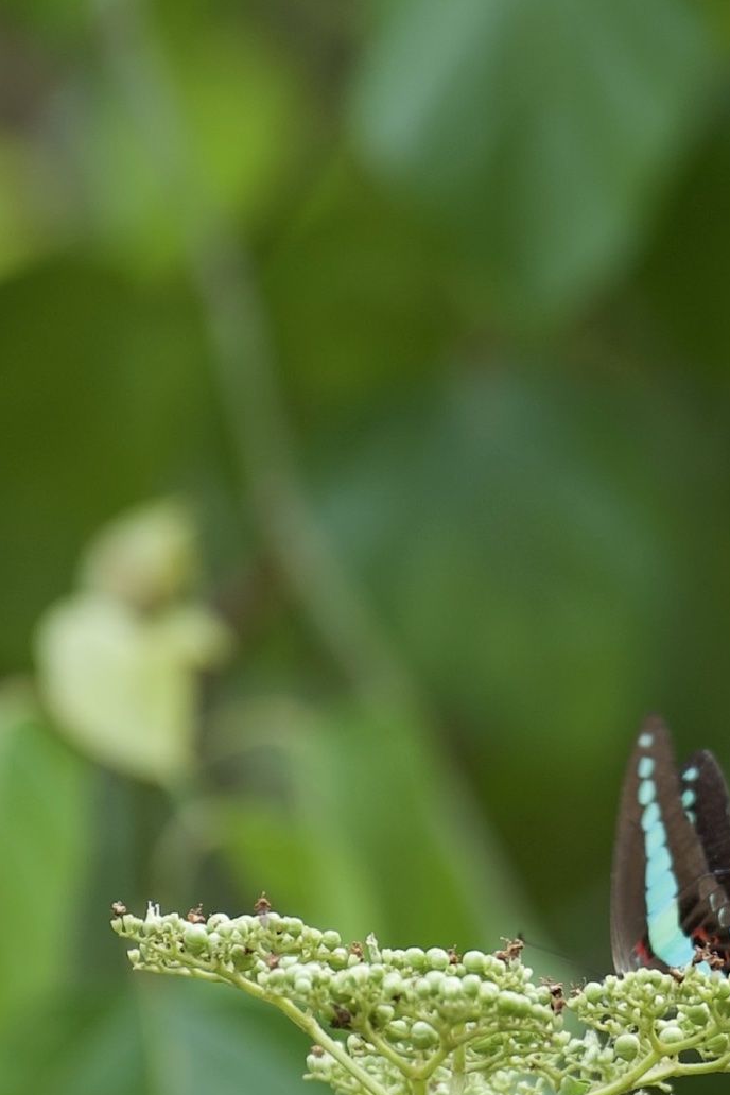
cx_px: 587
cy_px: 728
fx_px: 12074
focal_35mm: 397
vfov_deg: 5.2
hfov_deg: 3.5
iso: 125
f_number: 2.8
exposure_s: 1/400
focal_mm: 200
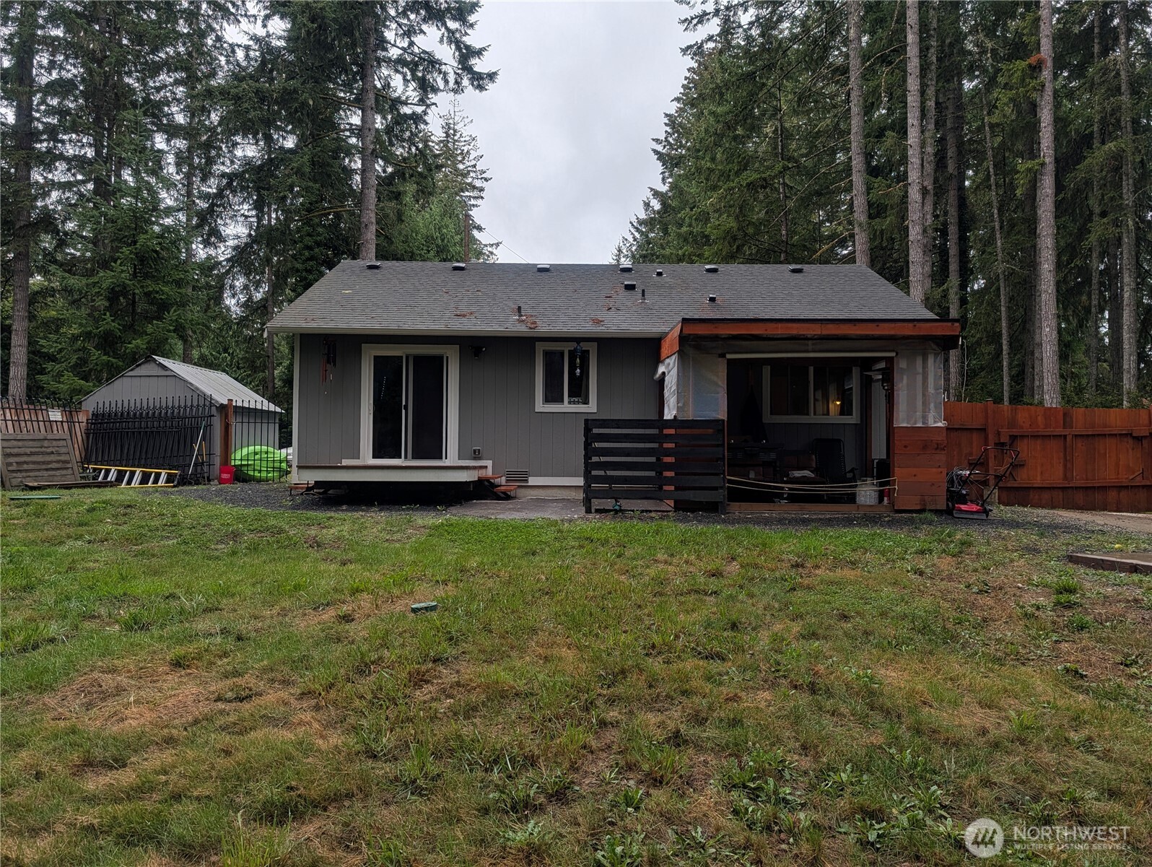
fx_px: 800
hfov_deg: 71.5
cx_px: 576
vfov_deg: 56.9
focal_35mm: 24
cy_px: 434
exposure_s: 1/1081
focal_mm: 6.9
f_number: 1.68
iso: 20
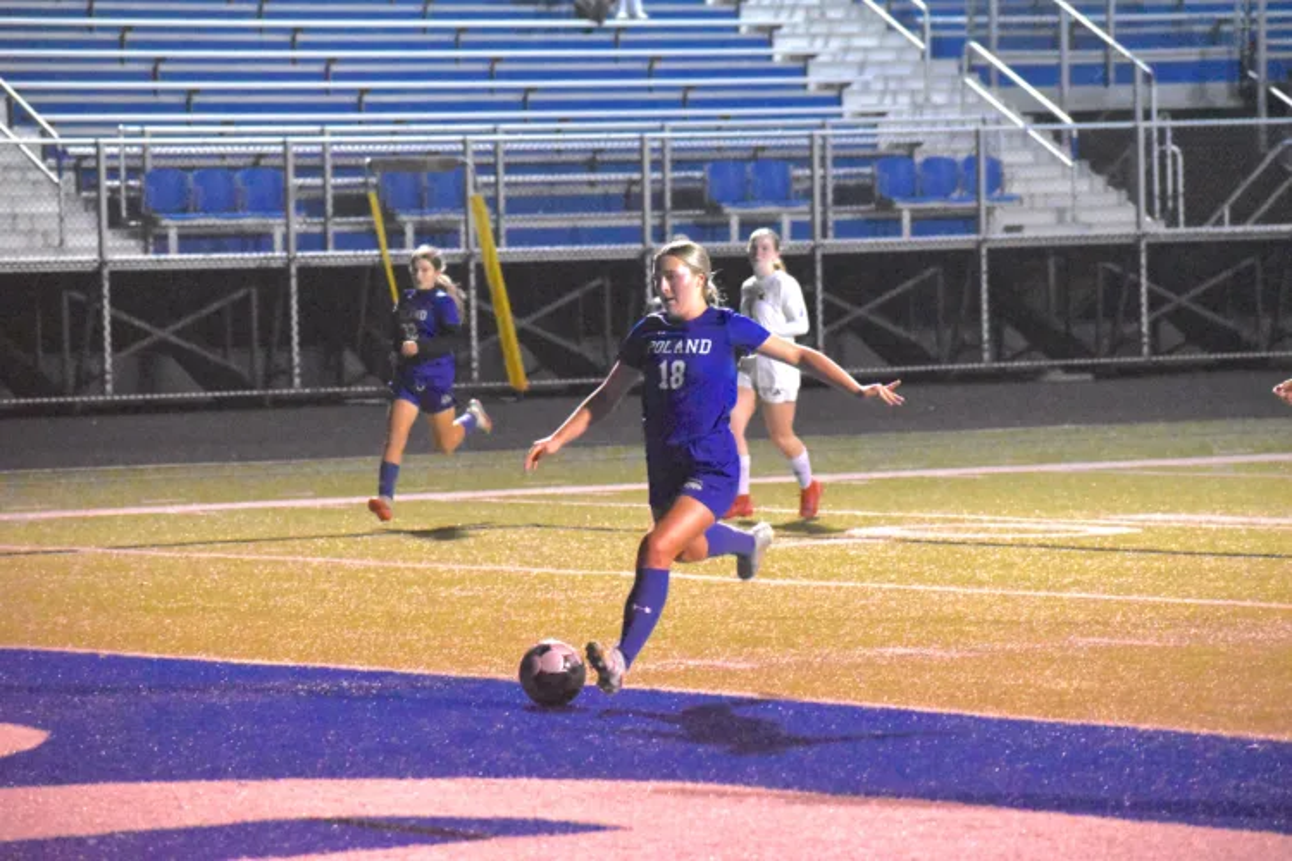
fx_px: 7267
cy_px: 430
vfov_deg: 6.8
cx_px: 646
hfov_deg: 10.2
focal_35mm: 202
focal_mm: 135
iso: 9000
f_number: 5
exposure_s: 1/500
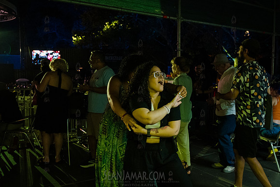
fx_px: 255
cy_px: 94
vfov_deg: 40.2
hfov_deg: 57.4
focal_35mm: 33
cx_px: 154
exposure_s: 1/125
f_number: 3.2
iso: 5000
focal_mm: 24
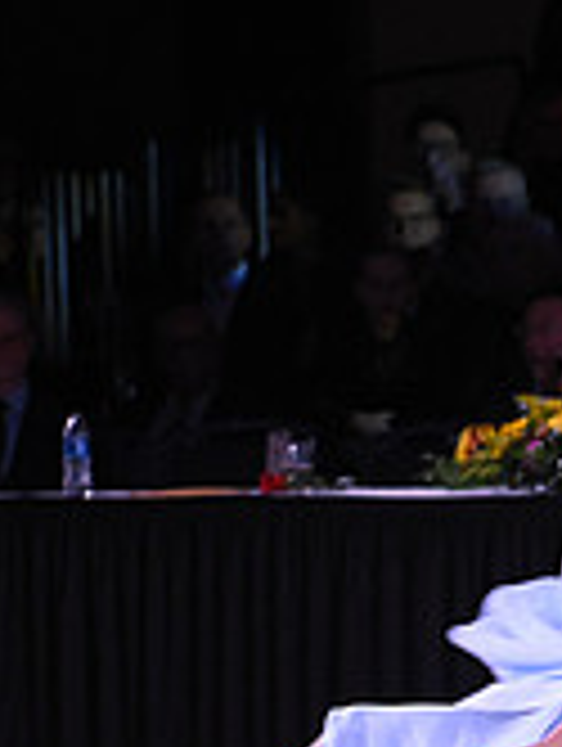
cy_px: 349
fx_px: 13408
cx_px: 1218
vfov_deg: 3.2
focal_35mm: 621
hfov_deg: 2.4
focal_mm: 185
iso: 1600
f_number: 4
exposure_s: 1/200
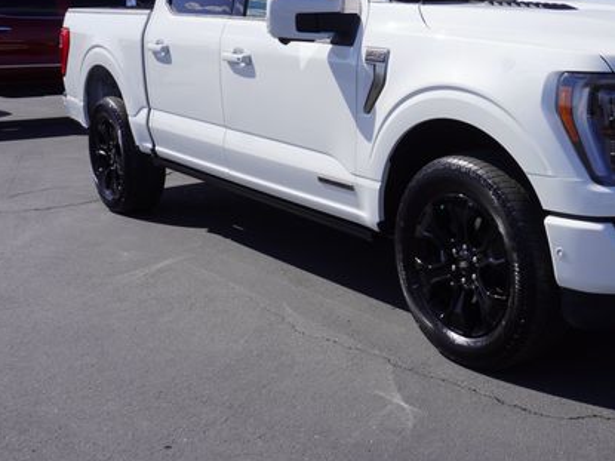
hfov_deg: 39.4
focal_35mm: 47
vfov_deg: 30.8
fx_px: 830
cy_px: 153
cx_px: 468
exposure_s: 1/200
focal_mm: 21
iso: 100
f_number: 10
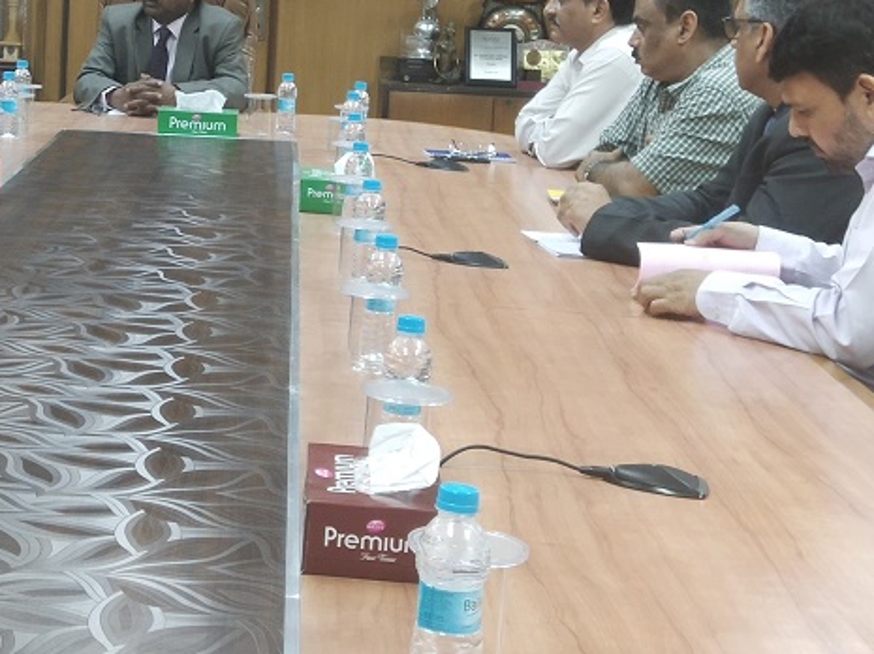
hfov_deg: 20.9
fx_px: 2346
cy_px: 157
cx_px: 203
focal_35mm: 93
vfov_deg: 15.8
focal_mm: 3.95
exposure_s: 1/50
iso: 224
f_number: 1.8
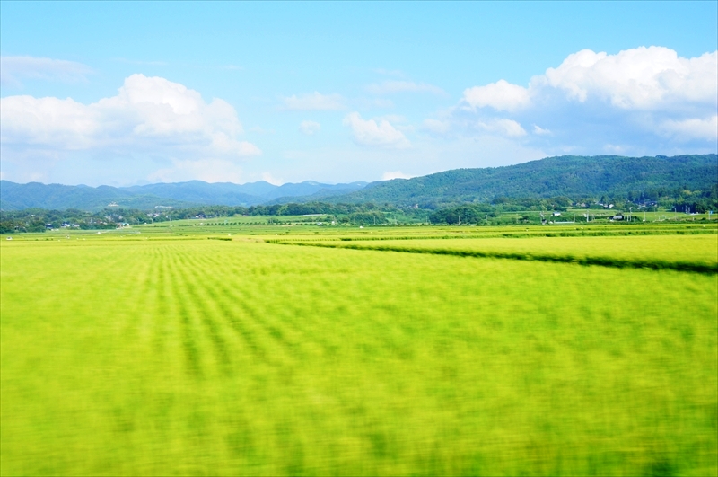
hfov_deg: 43.7
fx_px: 896
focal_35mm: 45
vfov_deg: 29.8
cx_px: 359
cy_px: 238
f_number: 13
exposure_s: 1/125
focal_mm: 30
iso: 200
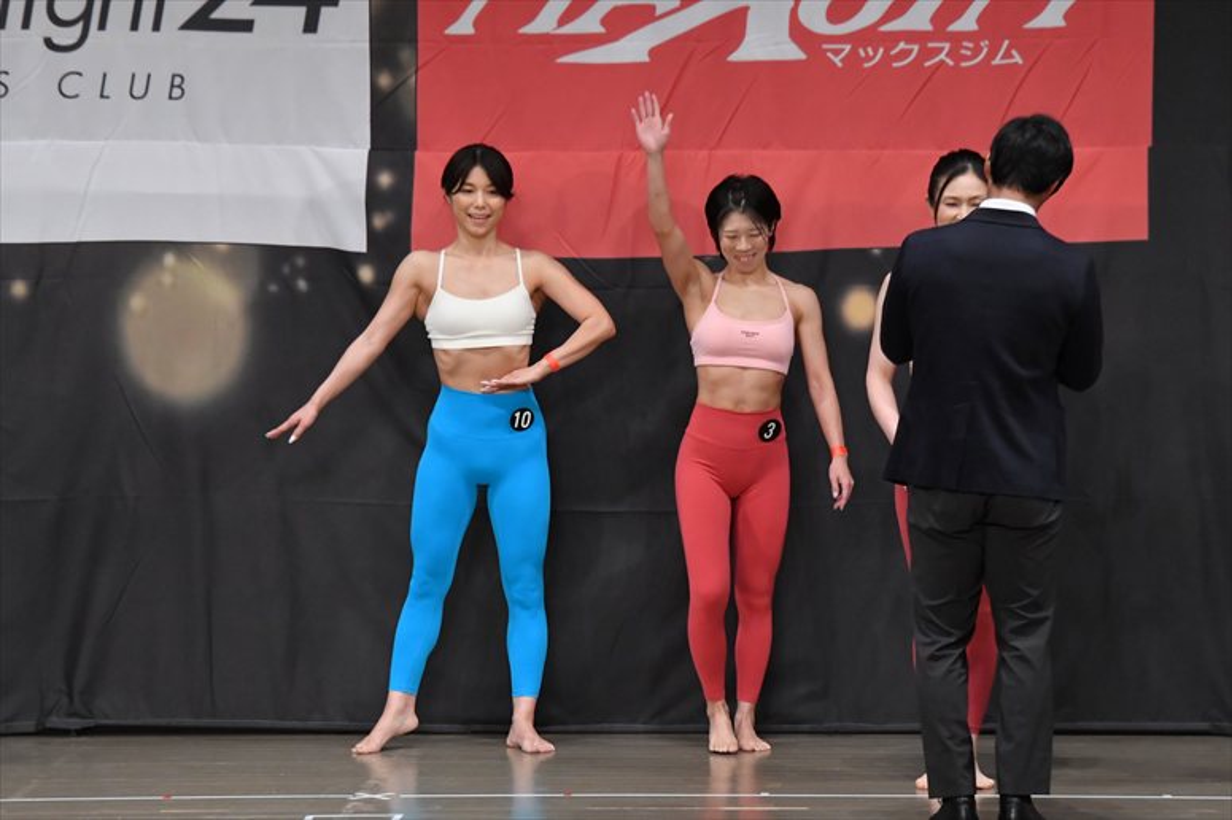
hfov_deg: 9.2
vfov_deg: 6.1
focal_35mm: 225
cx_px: 616
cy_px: 410
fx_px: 7696
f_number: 5.6
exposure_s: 1/400
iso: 4000
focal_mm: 150
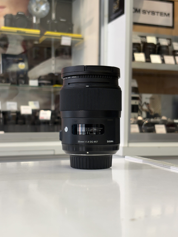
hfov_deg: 27.5
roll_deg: +0.0
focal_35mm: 53
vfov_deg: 36.2
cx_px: 87
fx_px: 363
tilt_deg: +0.2
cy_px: 117
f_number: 1.6
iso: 25
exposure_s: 1/50
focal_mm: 5.96
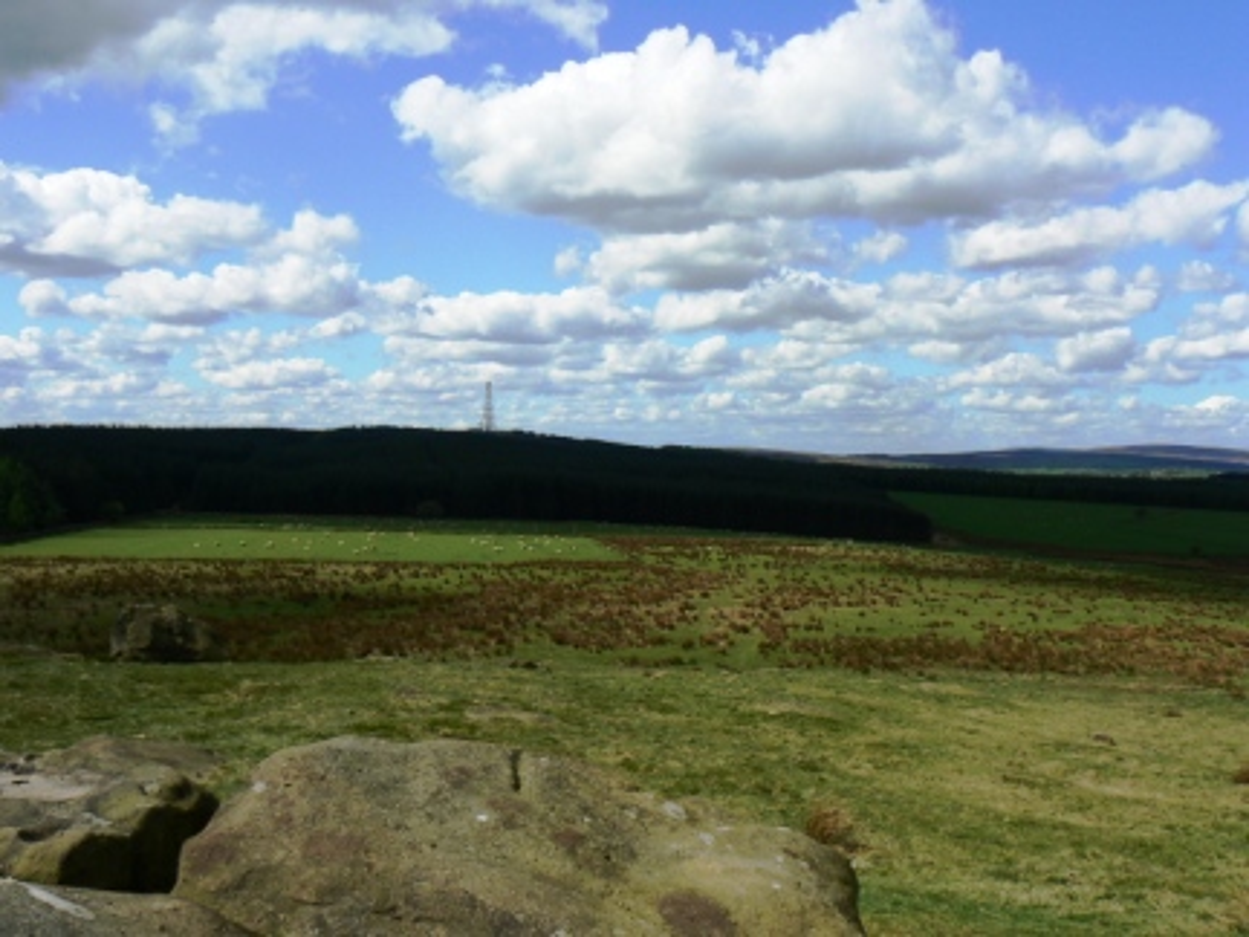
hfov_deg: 51.4
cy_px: 468
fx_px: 1299
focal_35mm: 36
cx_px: 624
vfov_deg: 39.7
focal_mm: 6
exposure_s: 1/400
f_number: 8
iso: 80
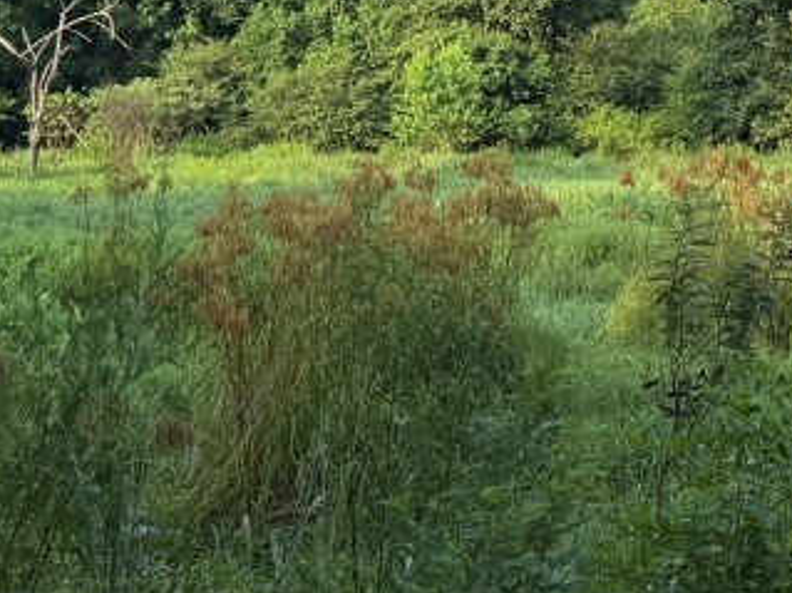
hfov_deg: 24.3
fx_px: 1761
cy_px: -32
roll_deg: -0.6
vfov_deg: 18.5
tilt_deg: +5.3
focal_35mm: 77
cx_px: 770
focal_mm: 6.76
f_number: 1.78
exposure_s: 1/1618
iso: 80
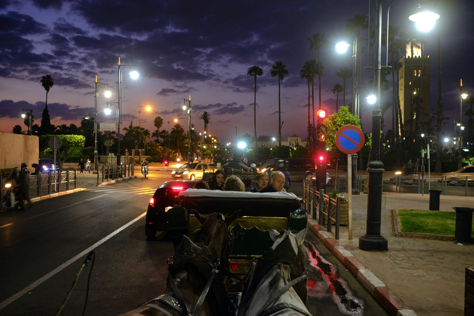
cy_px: 158
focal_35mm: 35
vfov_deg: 37.9
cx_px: 237
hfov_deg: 54.4
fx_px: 461
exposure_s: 1/10
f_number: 4
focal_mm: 23
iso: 1600
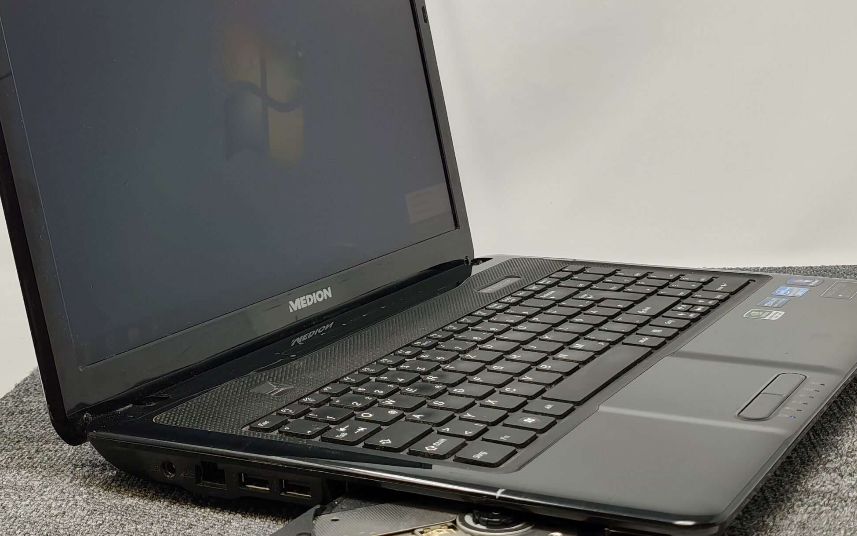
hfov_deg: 32.0
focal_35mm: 64
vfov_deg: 20.3
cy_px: 212
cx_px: 468
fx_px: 1495
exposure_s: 1/100
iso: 160
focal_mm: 6.07
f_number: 1.7
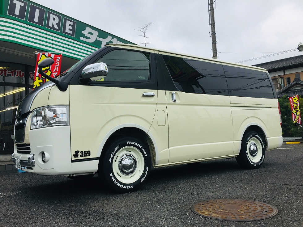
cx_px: 152
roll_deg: +2.2
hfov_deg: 61.7
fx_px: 254
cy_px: 114
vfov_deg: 48.2
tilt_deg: +3.8
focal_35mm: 29
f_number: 2.2
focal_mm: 4.15
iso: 32
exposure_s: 1/1582
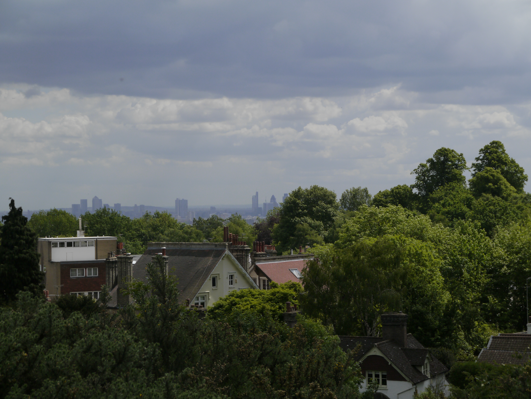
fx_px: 1289
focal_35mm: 84
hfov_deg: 23.3
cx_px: 266
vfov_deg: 17.6
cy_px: 200
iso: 160
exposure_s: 1/640
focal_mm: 42
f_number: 9
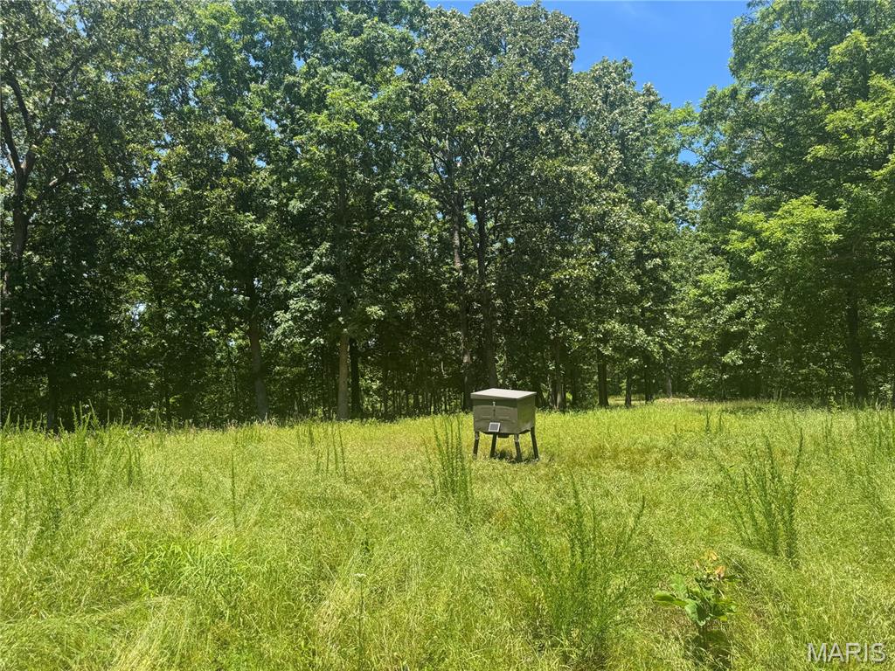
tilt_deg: +4.0
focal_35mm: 24
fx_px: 621
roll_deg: +1.1
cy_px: 336
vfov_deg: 56.8
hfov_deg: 71.6
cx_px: 448
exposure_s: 1/1597
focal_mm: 6.76
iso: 80
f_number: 1.78
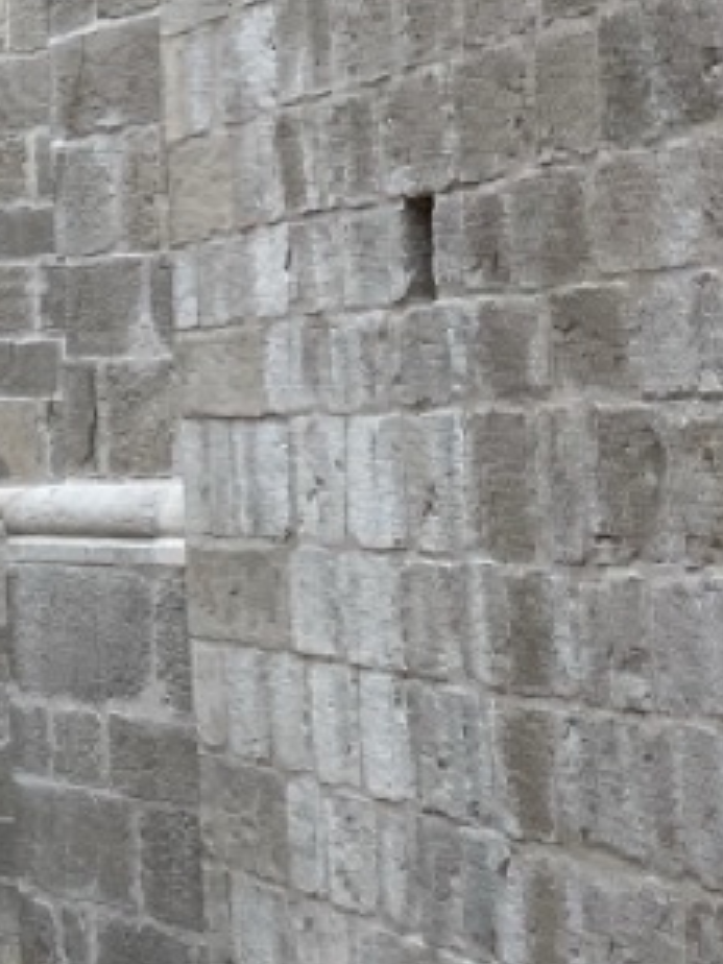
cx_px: -773
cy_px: 166
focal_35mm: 108
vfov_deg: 18.0
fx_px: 3008
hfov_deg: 12.0
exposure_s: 1/1362
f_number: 1.8
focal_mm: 4.25
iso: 32
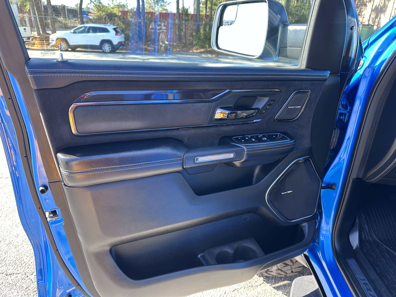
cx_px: 198
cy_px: 148
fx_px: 275
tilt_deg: -24.2
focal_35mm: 24
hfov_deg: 71.6
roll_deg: -2.4
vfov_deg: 56.8
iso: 80
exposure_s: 1/140
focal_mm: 6.86
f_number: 1.78
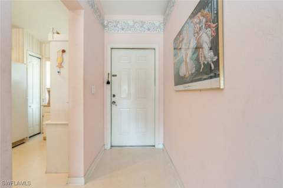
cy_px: 94
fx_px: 126
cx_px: 142
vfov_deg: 73.6
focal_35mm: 16
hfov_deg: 96.8
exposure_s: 1/2.5
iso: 200
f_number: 8
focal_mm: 16
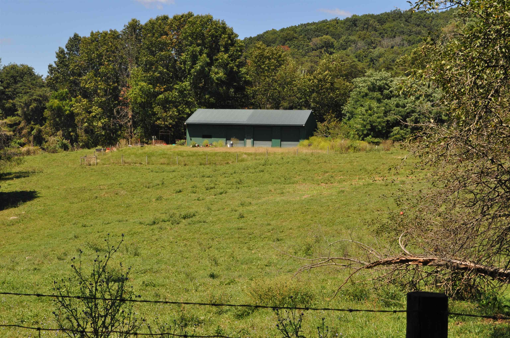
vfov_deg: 22.6
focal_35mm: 60
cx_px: 255
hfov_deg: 33.4
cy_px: 169
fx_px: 849
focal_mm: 40
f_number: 9
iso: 200
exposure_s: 1/320
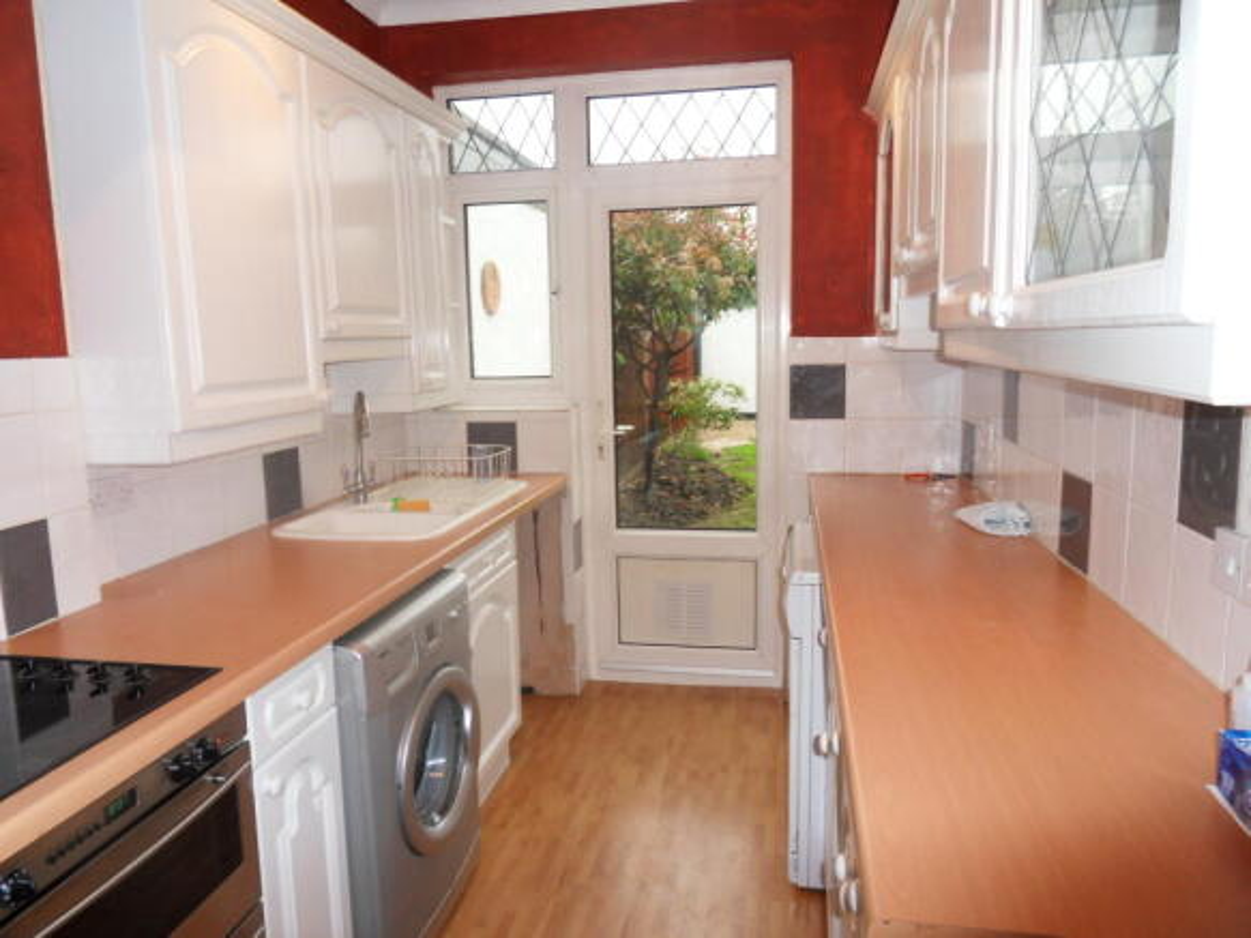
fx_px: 867
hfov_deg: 71.6
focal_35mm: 24
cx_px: 626
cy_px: 469
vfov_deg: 56.8
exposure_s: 1/45
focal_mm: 4.2
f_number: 3.3
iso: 100
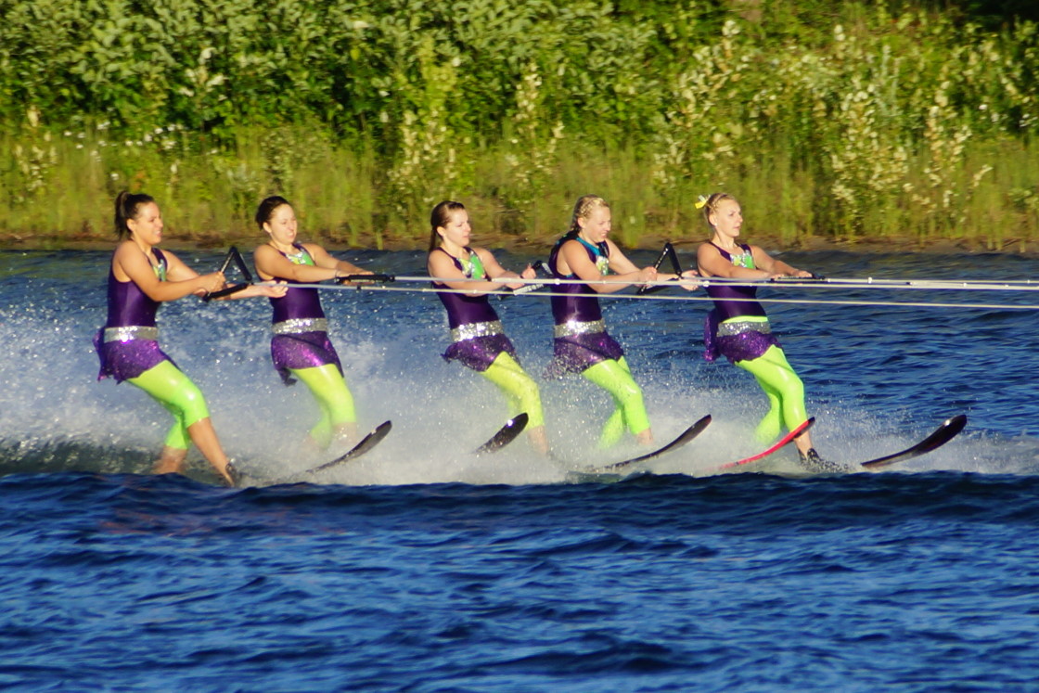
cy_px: 346
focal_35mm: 375
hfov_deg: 5.5
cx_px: 520
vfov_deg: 3.7
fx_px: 10824
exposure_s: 1/400
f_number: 6.3
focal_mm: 250
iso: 100
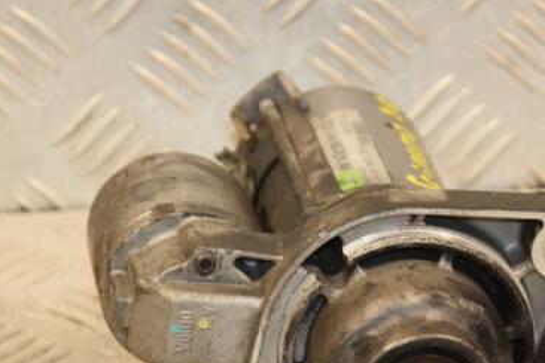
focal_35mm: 241
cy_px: 296
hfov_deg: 8.5
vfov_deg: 5.7
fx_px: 3648
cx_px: 325
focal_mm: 98
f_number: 5.6
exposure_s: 1/125
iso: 800
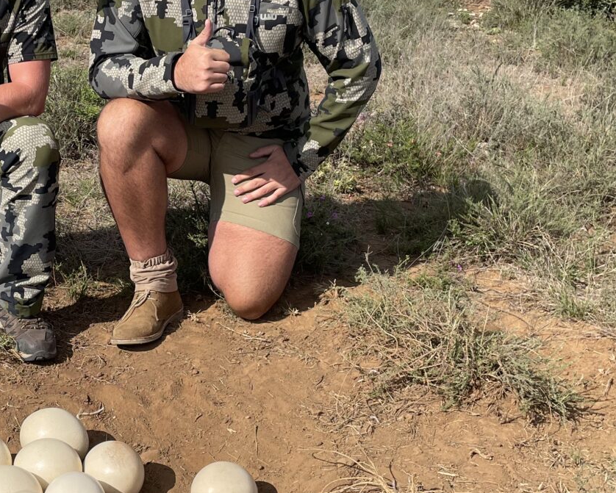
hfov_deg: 29.7
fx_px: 1131
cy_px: 183
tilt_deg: -14.4
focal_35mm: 62
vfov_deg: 24.5
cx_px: 114
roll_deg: -1.0
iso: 32
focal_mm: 4.2
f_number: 1.6
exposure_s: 1/3509
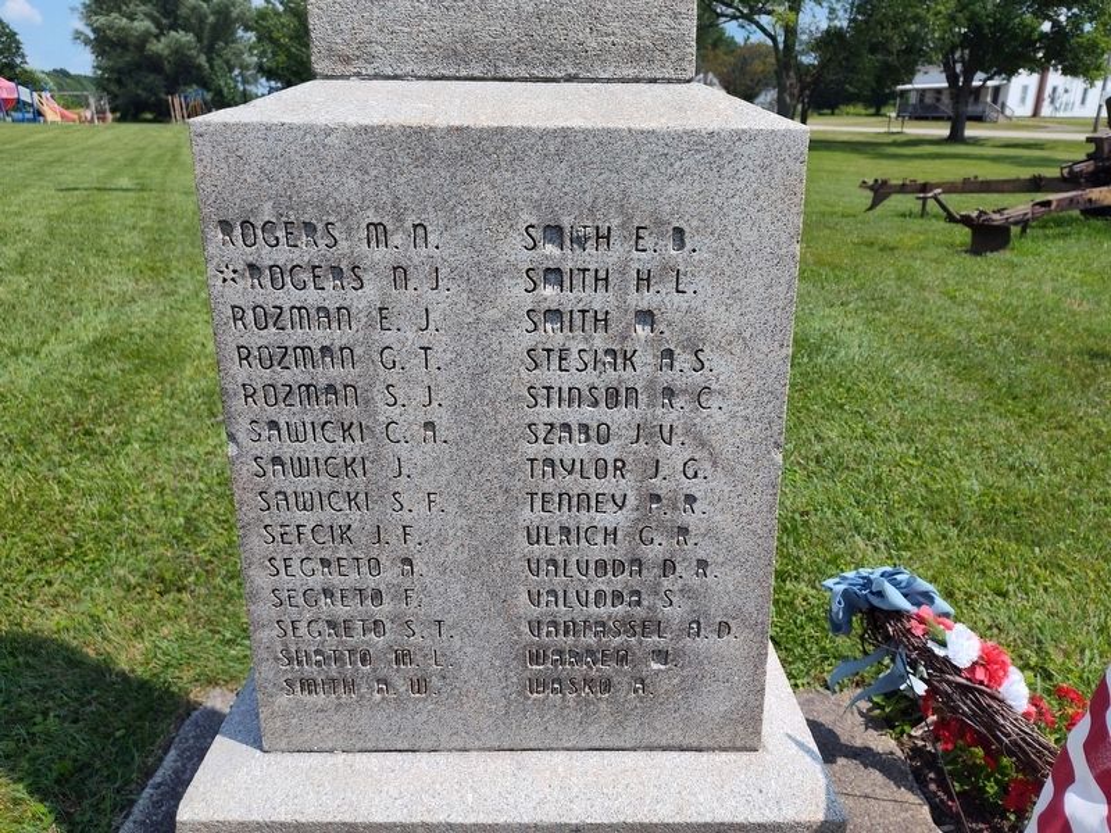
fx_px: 738
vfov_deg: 58.9
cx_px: 556
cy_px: 416
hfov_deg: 73.9
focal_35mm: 23
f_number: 1.8
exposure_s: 1/1748
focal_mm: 5.56
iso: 100
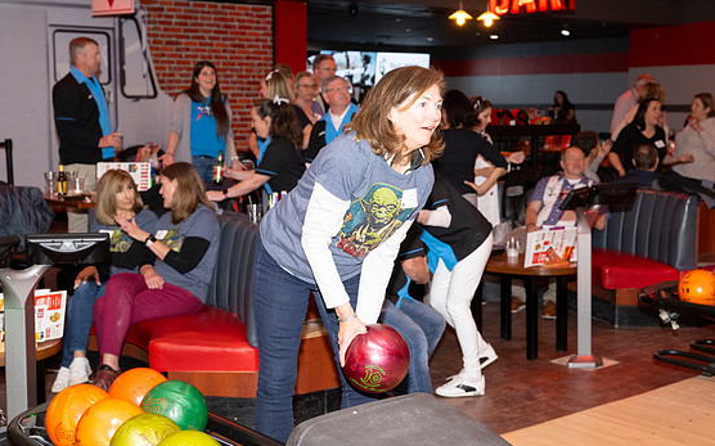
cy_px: 224
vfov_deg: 25.8
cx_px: 355
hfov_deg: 40.3
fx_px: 974
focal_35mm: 50
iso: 2000
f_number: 5.6
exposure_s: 1/100
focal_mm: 47
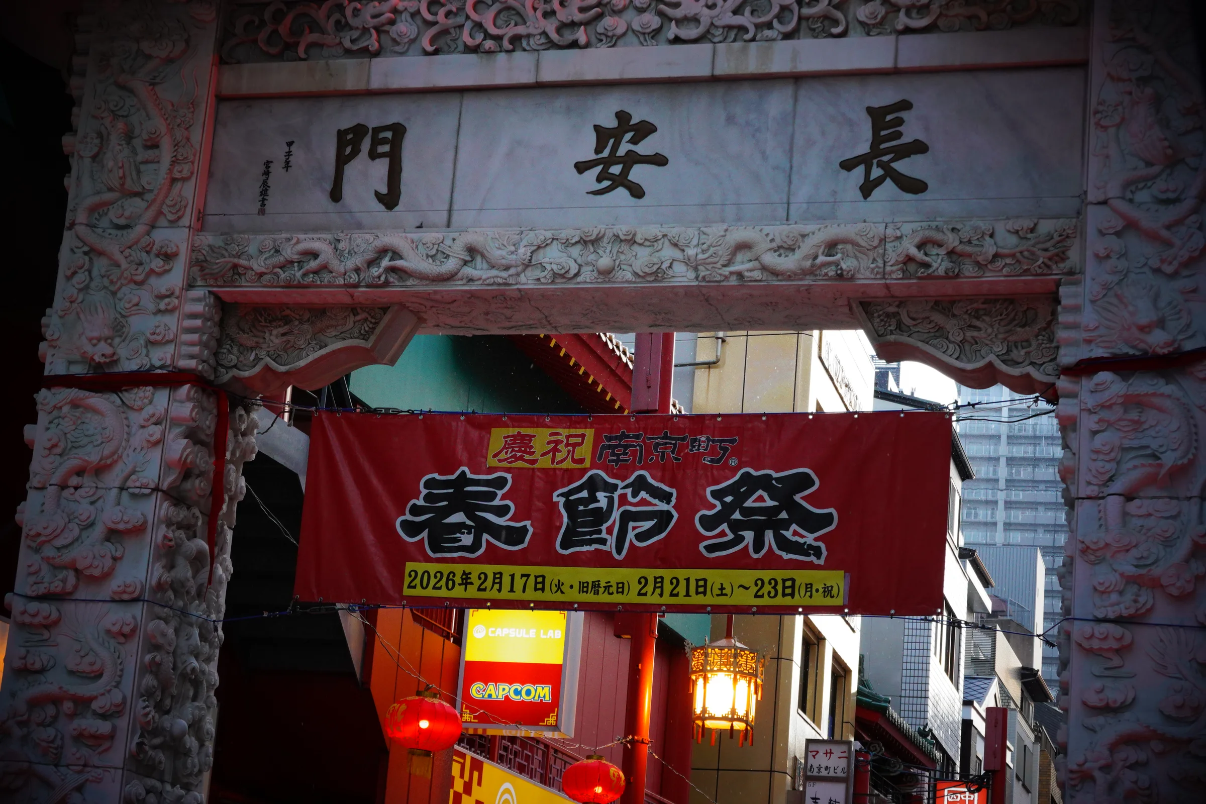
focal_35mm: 81
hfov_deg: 25.1
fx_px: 2713
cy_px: 402
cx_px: 603
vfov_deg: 16.9
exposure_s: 1/200
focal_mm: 29.67
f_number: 4.5
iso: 400
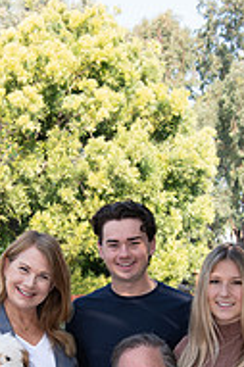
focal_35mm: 85
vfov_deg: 22.7
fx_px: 866
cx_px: 98
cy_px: 390
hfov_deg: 16.0
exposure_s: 1/160
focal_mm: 36
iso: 250
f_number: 8
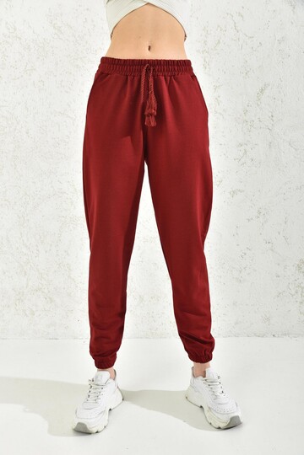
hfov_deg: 37.9
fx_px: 443
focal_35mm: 35
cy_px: 228
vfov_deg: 54.4
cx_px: 152
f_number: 7.1
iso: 100
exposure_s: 1/160
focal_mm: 35
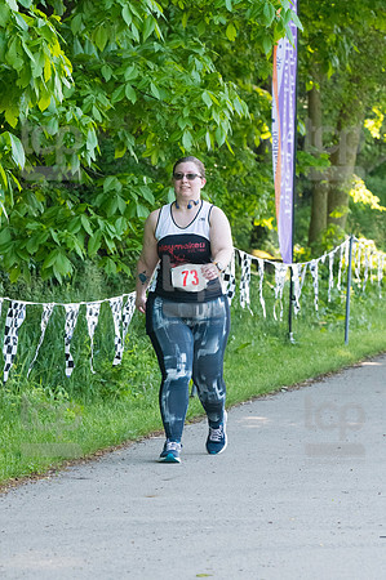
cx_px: 193
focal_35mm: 202
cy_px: 290
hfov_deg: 6.8
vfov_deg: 10.2
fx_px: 3256
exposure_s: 1/1250
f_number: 5.6
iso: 3200
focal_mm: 135
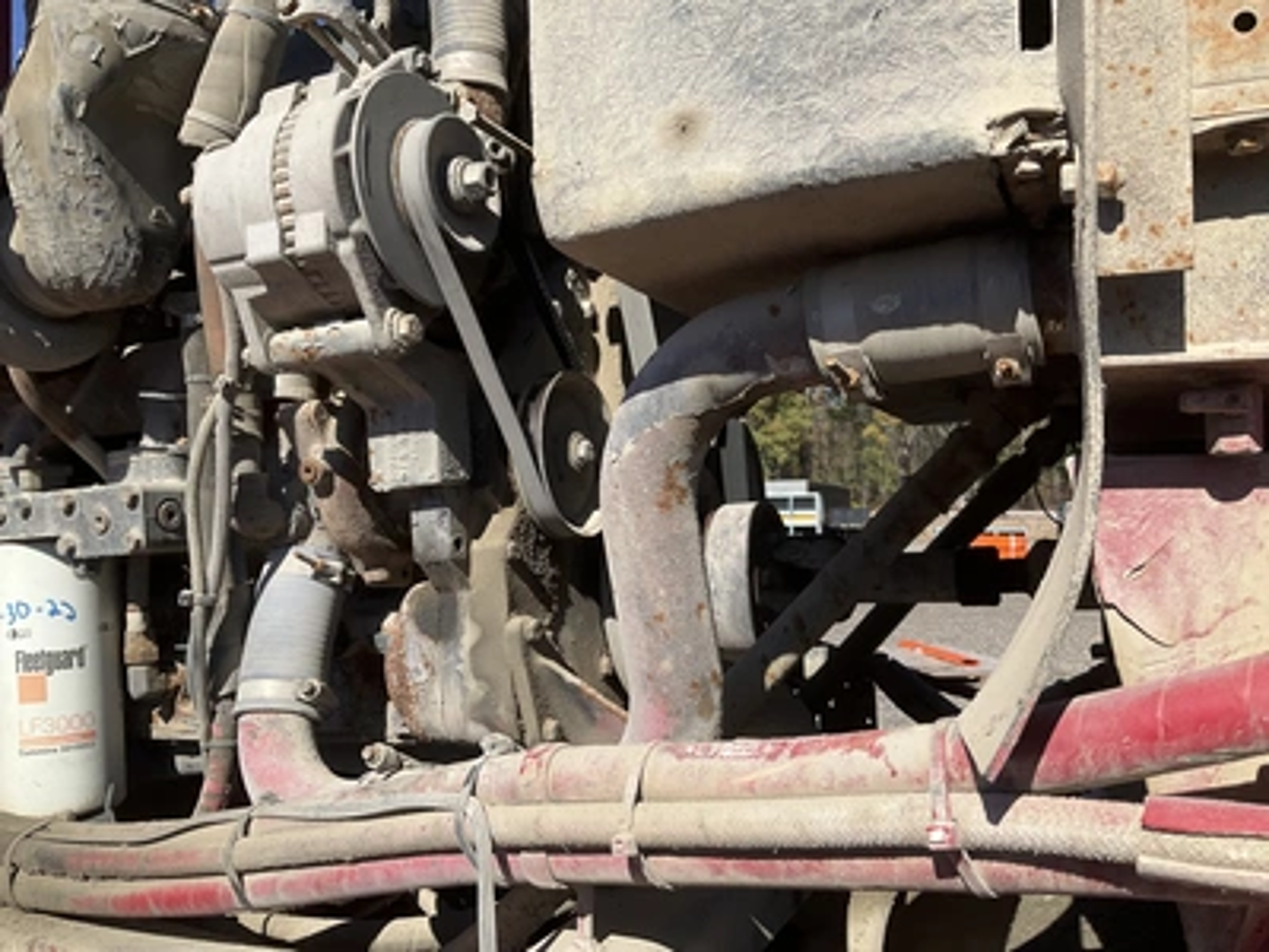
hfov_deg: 61.7
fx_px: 1063
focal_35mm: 29
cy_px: 476
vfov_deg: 48.2
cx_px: 634
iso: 25
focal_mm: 3
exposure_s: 1/1534
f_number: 1.8
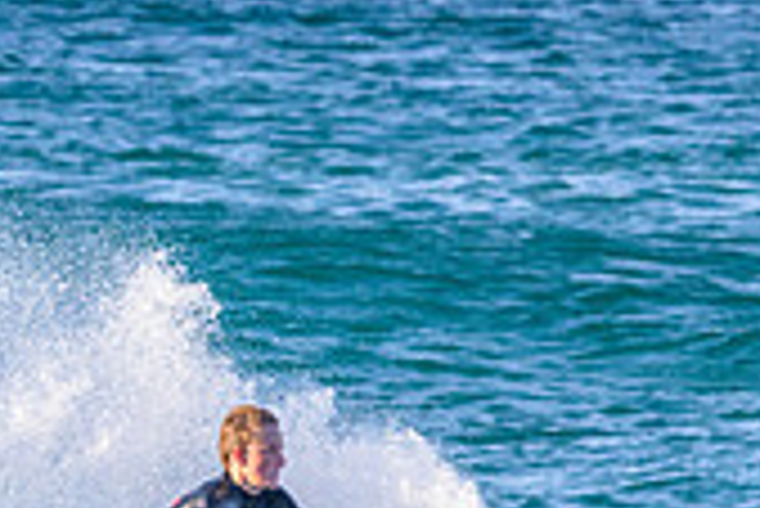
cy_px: 677
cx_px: 288
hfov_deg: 1.5
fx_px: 29707
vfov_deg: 1.0
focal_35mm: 1406
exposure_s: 1/2000
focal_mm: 410
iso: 3200
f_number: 10
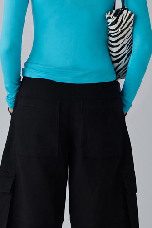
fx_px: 1122
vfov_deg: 11.6
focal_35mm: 177
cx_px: 77
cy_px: 117
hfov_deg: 7.8
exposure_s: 1/250
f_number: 8
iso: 200
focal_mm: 62
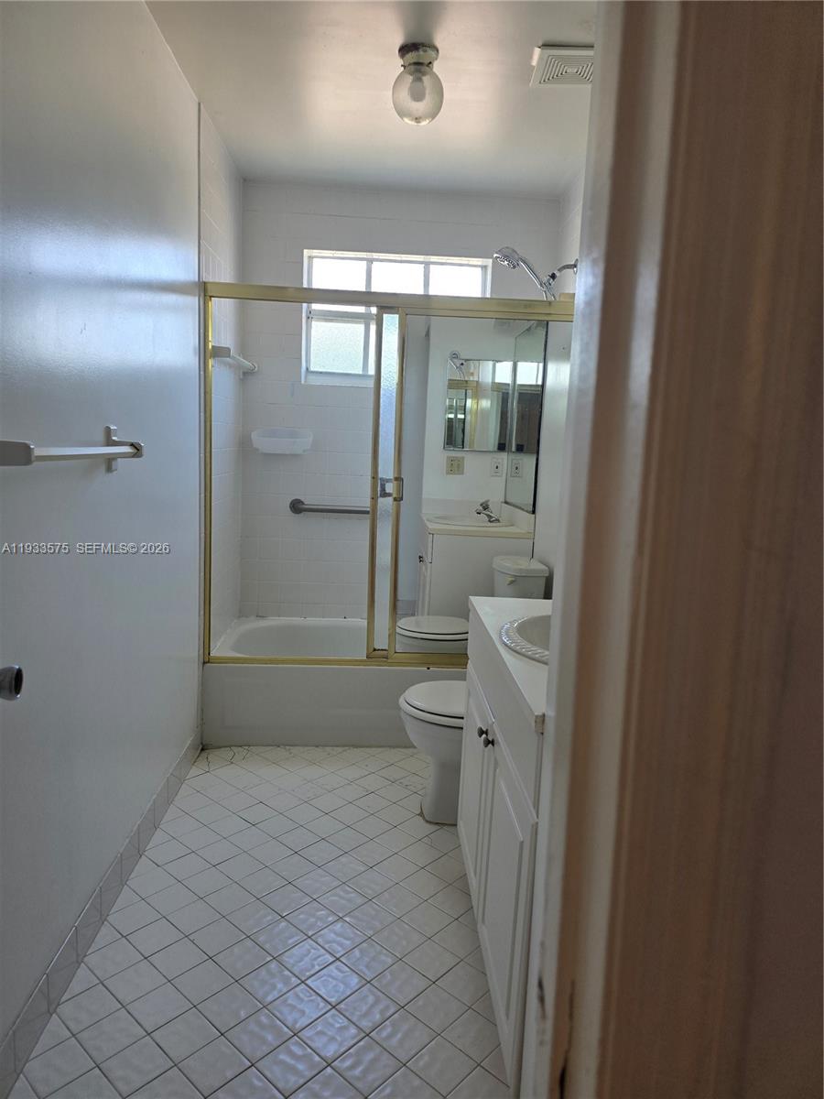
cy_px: 550
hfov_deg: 58.9
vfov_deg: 73.9
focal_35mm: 23
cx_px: 412
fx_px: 730
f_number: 1.7
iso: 100
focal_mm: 6.3
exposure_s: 1/180
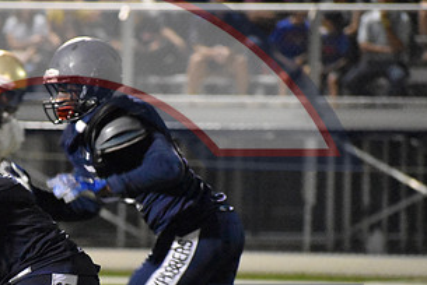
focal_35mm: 599
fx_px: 7111
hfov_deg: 3.4
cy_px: 227
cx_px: 56
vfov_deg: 2.3
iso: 12800
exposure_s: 1/250
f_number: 5.6
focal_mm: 210
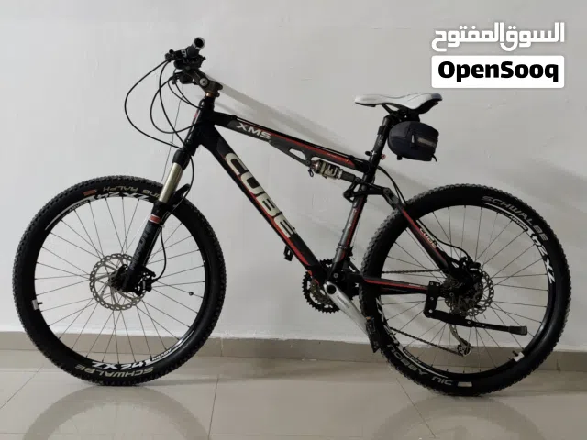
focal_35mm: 46
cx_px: 294
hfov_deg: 41.2
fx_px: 780
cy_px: 220
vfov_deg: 31.5
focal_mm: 6.19
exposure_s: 1/29.3
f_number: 1.65
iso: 1250
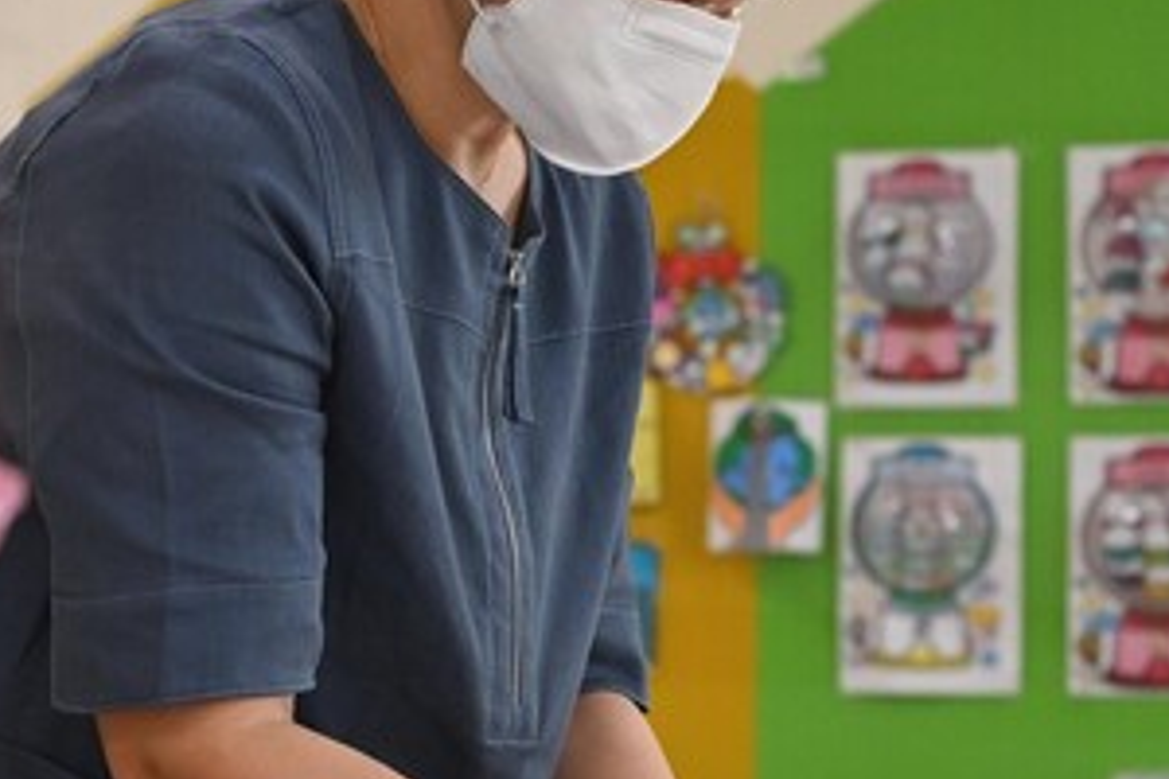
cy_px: 399
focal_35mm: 155
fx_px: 5033
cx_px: 686
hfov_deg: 13.2
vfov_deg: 8.9
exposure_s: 1/320
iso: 1000
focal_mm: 49
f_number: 4
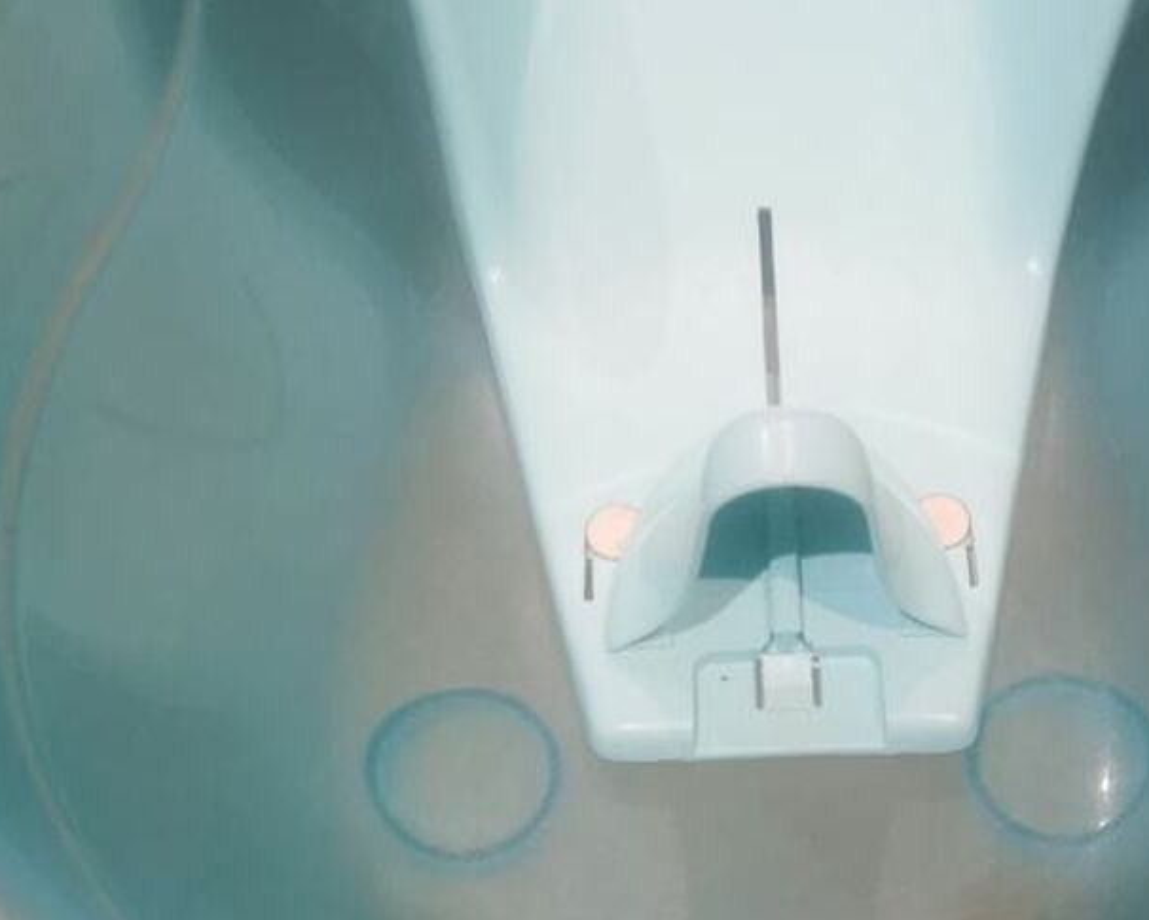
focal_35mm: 58
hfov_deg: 32.1
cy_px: 367
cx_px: 817
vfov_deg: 26.2
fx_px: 1973
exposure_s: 1/50
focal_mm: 5.58
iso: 320
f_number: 1.8
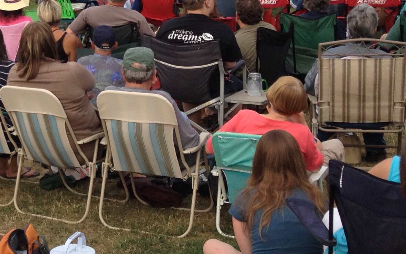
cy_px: 10
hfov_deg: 18.9
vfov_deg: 12.6
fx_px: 1140
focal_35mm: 103
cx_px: -107
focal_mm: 4.28
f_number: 2.4
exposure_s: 1/218
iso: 50
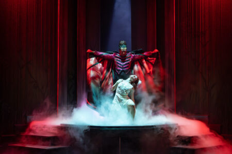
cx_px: 116
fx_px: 396
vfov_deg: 22.1
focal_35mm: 62
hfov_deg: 32.6
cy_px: 77
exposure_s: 1/13
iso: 5000
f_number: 4
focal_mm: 41
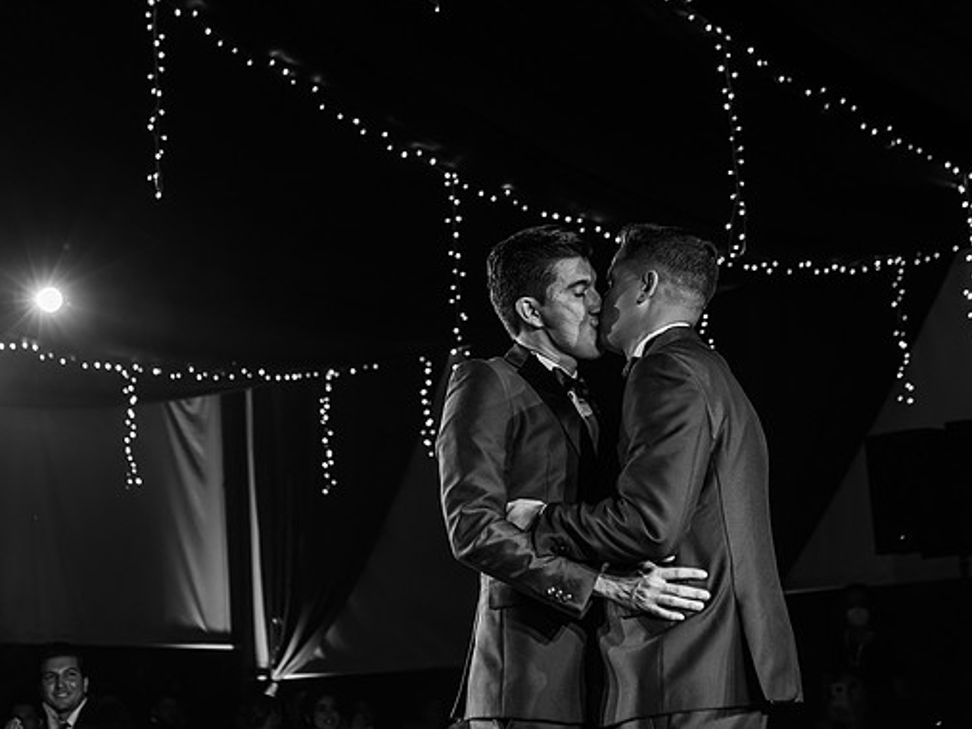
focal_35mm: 77
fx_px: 2162
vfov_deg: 19.1
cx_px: 487
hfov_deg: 25.3
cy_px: 364
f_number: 4.5
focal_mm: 70
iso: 640
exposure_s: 1/125
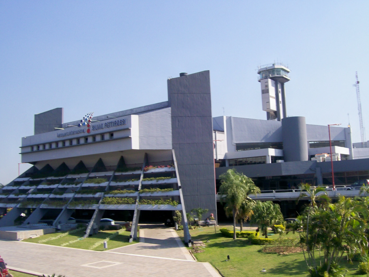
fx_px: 384
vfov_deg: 39.7
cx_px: 184
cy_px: 138
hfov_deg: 51.4
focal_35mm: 36
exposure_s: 1/368
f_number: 4.8
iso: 80
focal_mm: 6
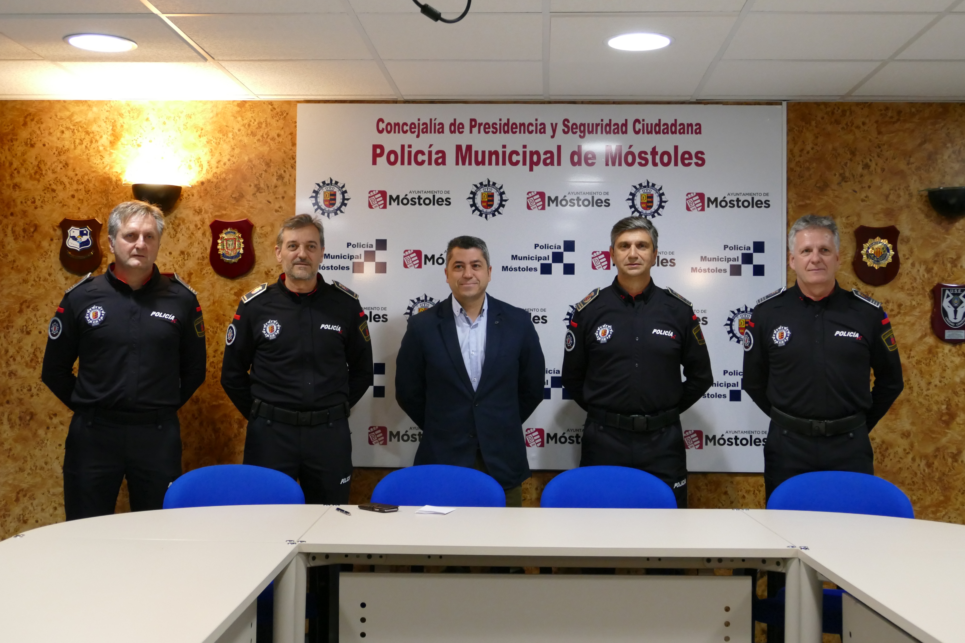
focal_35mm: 45
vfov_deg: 29.9
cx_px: 482
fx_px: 1206
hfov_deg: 43.6
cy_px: 322
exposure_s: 1/80
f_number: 3.2
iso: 1250
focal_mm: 16.24
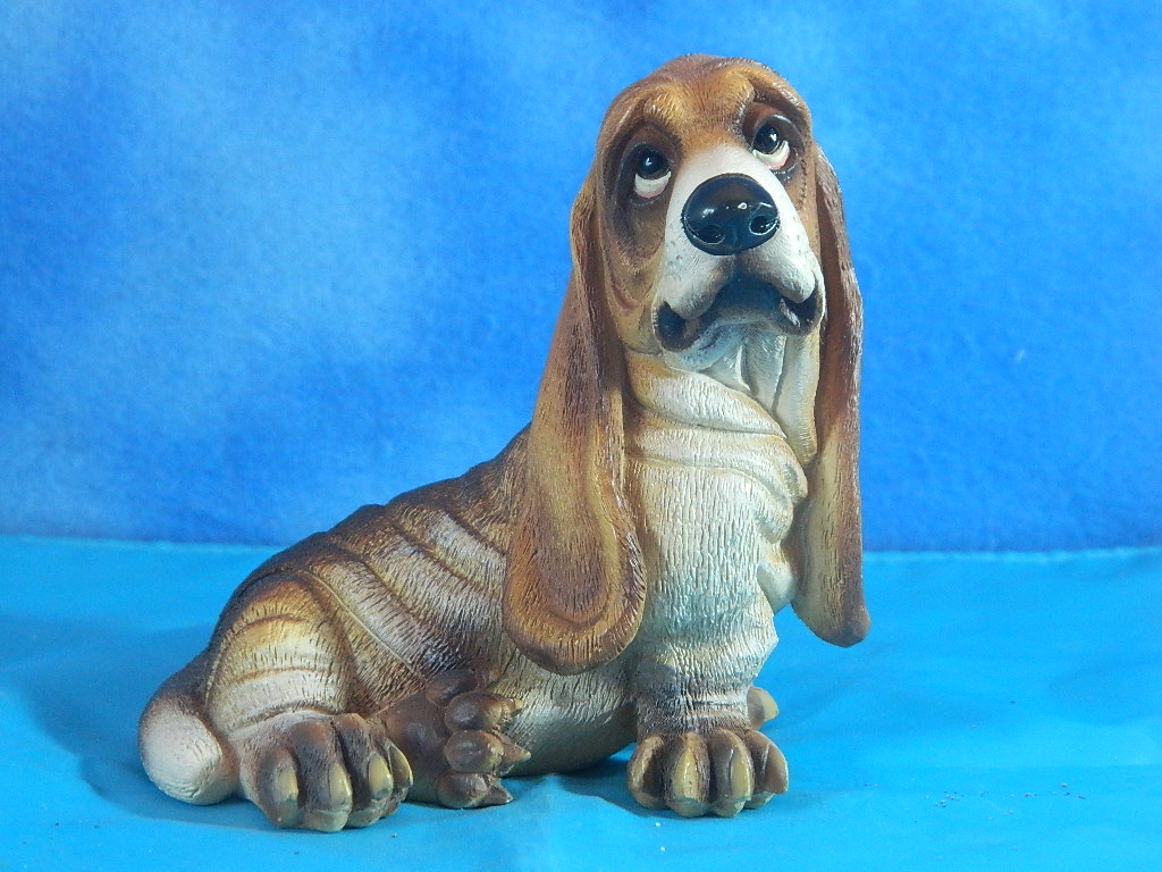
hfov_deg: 27.8
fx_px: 2350
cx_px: 581
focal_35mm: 70
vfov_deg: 21.0
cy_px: 436
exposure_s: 1/20
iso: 400
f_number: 4
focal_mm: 12.6
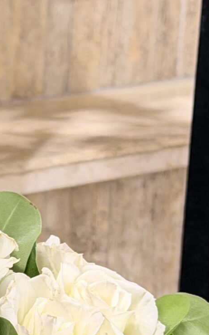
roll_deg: -0.8
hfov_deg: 7.4
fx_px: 1603
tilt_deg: -18.4
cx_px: -81
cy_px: 377
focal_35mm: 176
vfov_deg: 11.7
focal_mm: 6.76
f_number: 1.78
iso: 100
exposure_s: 1/50
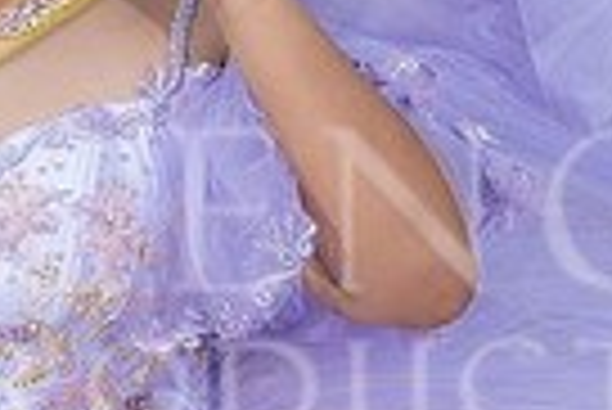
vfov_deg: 10.7
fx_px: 2178
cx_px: 0
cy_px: 115
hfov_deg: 15.7
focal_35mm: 128
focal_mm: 20
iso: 125
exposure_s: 1/800
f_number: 2.8
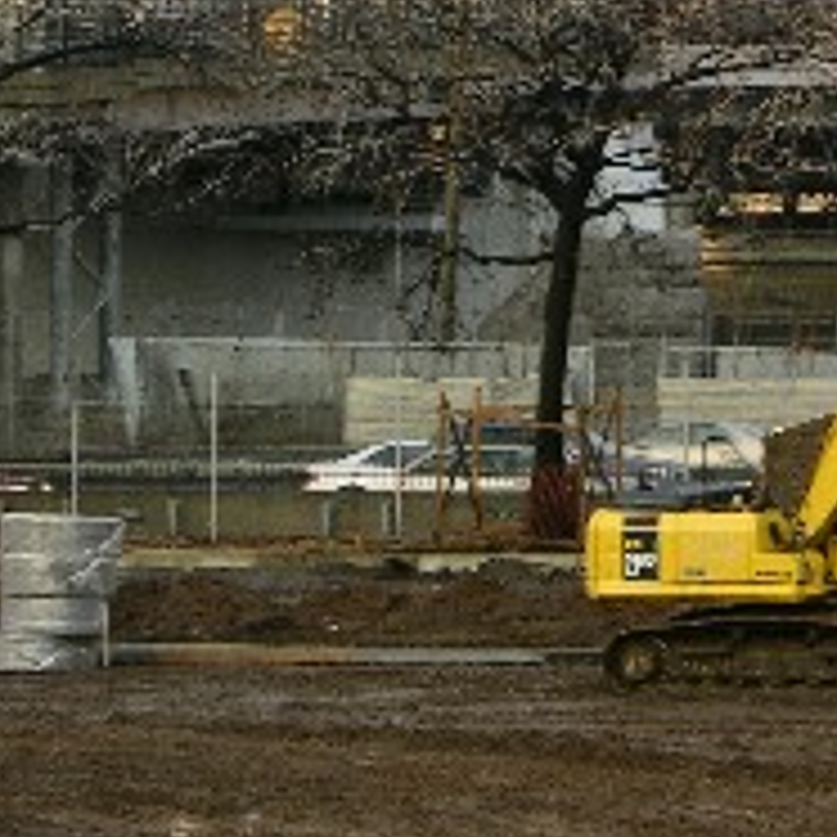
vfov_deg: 5.7
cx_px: 794
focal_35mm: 306
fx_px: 8371
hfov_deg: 5.7
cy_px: -72
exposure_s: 1/70.3
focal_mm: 27.3
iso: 50
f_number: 3.7
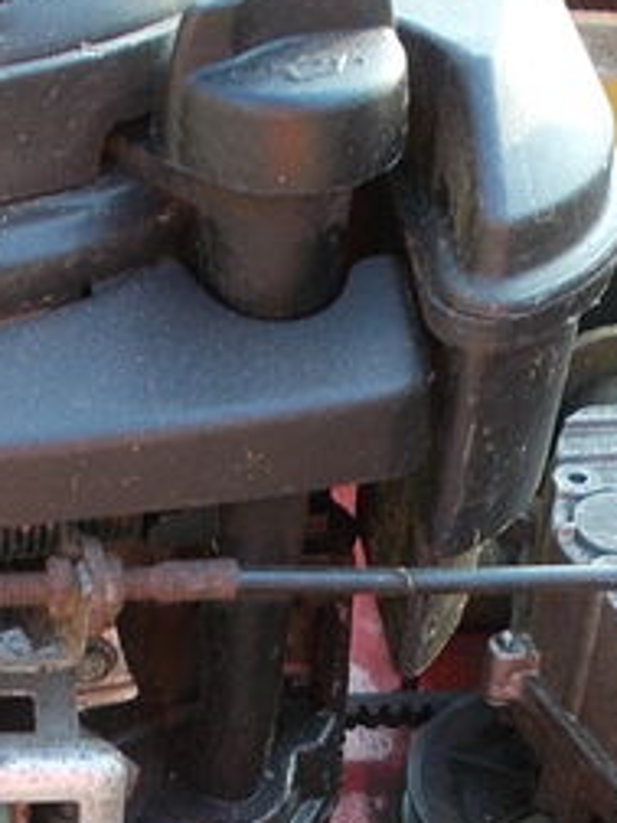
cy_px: 709
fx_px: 2448
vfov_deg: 18.8
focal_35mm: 103
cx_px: 313
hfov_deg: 14.4
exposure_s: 1/30
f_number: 3.2
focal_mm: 4.6
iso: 80
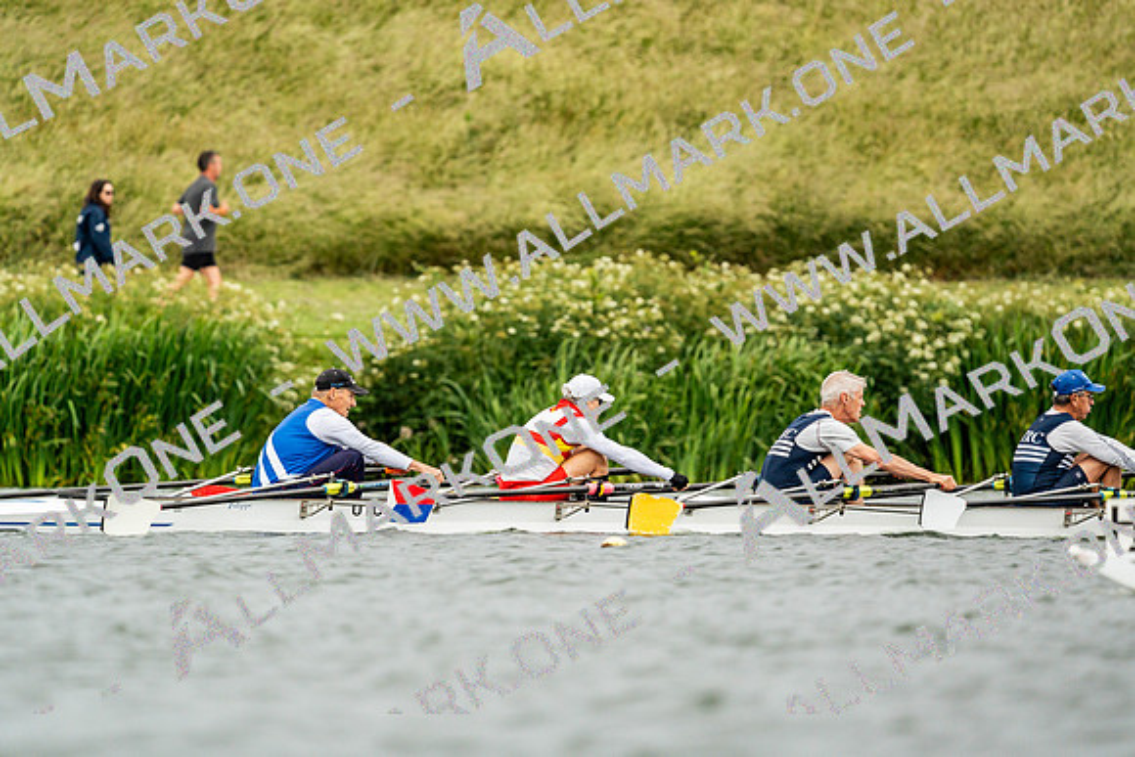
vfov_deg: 2.9
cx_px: 568
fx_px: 15168
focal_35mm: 481
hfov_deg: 4.3
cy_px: 378
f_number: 6.3
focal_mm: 481
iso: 1250
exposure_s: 1/2000
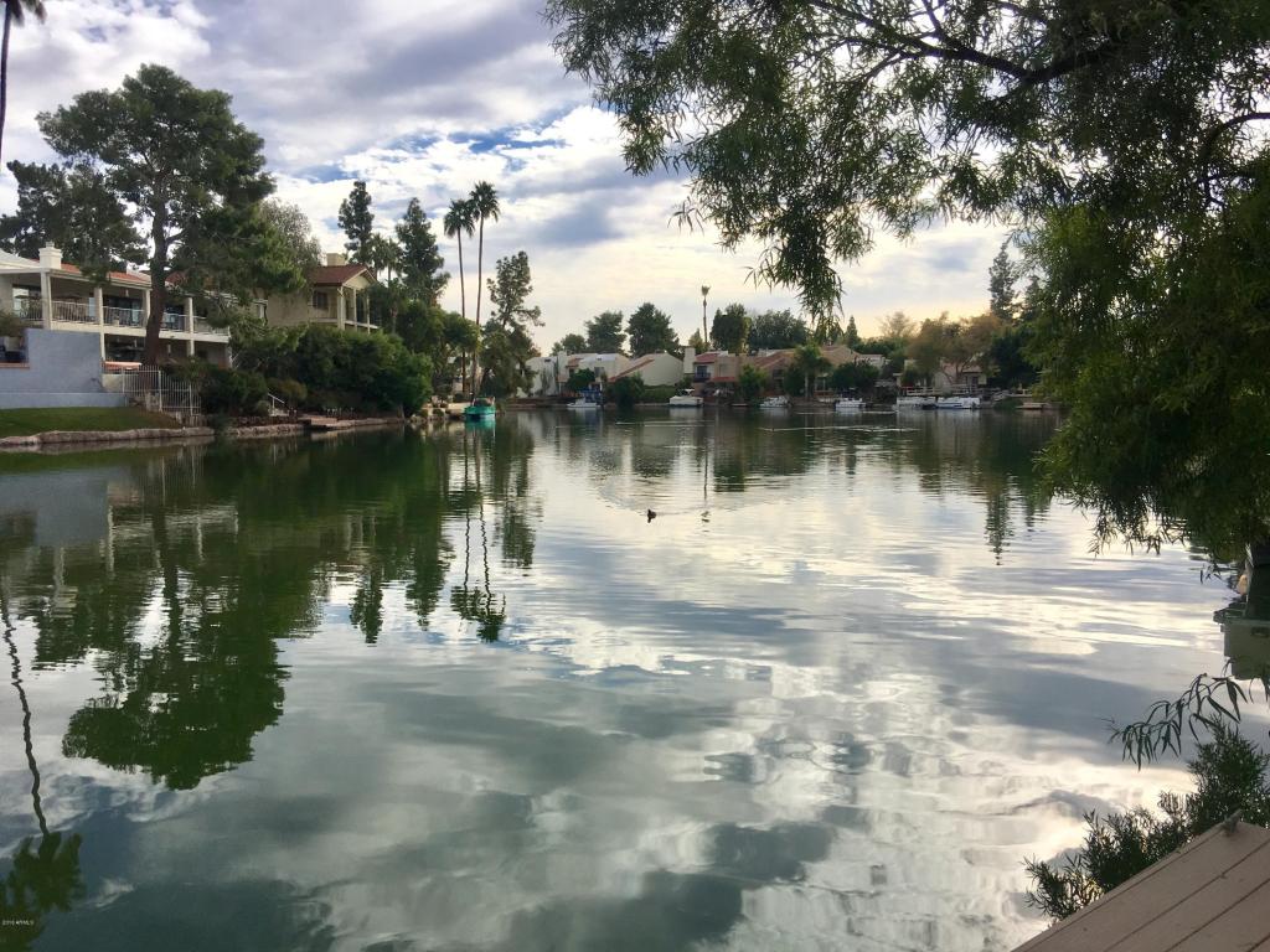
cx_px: 635
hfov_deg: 61.7
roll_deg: +0.4
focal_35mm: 29
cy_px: 476
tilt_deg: -1.1
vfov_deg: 48.2
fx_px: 1064
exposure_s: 1/2331
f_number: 2.2
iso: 25
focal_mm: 4.15
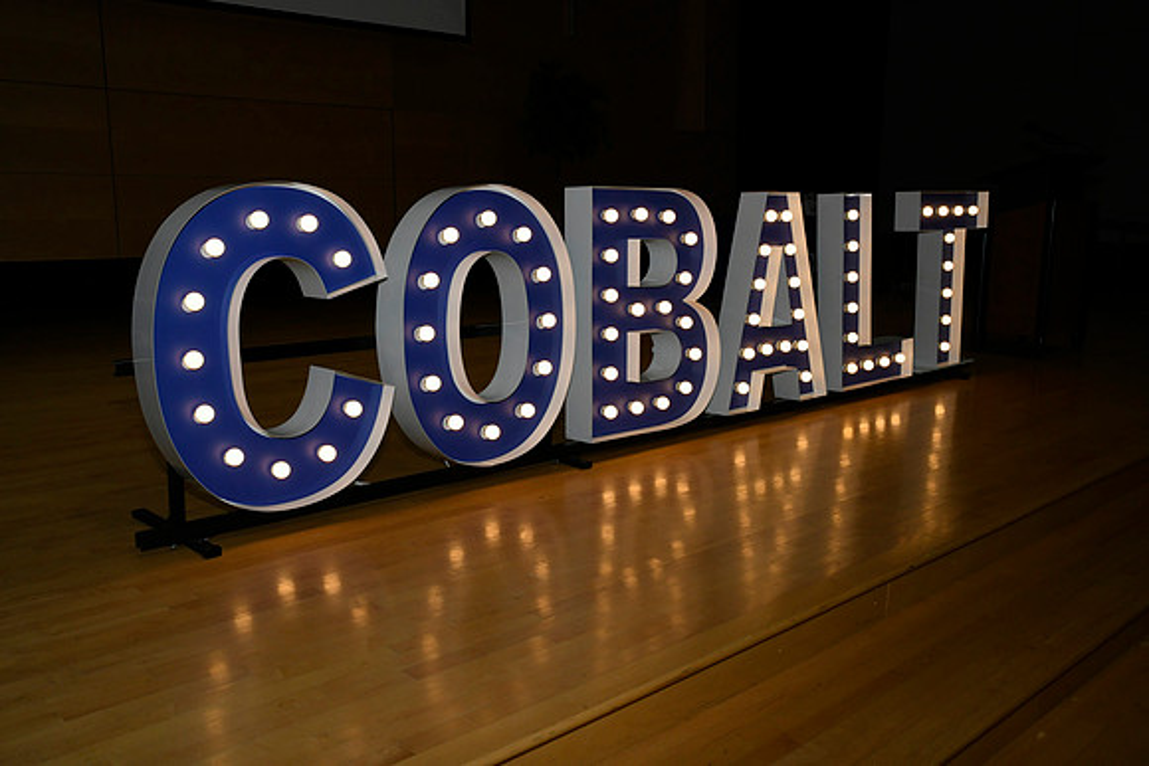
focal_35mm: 32
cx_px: 574
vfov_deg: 41.1
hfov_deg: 58.7
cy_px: 383
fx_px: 1022
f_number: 20
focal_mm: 32
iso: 1600
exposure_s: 1/250
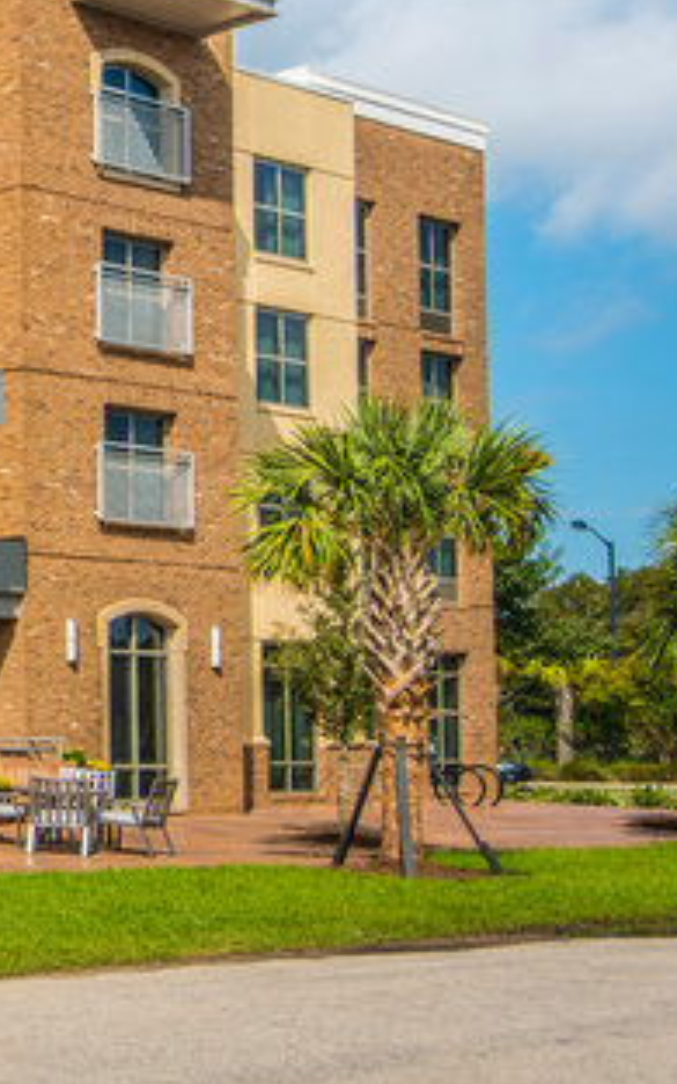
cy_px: 212
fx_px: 2007
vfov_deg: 29.5
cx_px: -667
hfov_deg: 15.4
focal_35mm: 68
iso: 100
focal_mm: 26
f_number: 6.3
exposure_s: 1/320
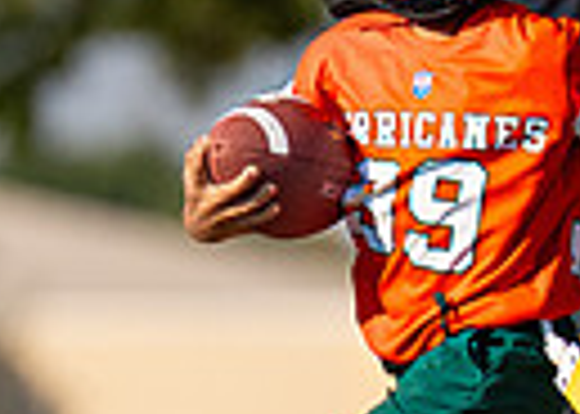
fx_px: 33471
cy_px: 457
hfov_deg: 1.0
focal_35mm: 2033
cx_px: 482
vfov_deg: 0.7
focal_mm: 200
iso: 160
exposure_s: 1/4000
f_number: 2.8
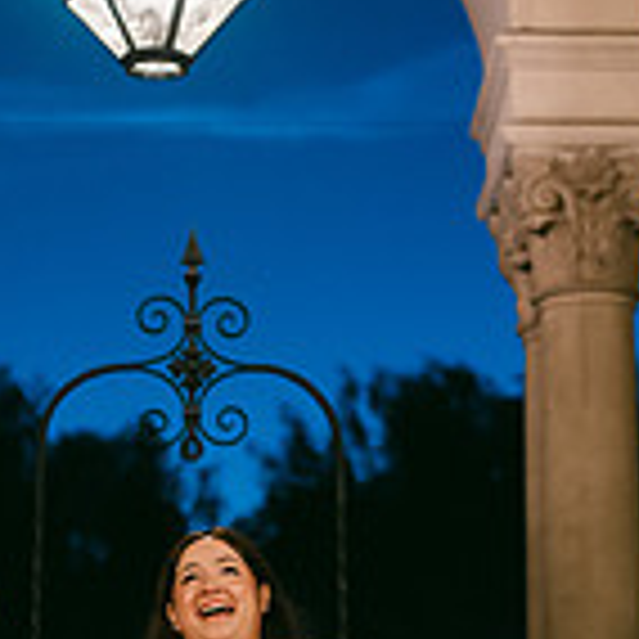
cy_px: 452
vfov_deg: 13.9
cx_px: 315
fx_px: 2611
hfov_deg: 14.0
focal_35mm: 125
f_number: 1.4
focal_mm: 35
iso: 1000
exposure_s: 1/100
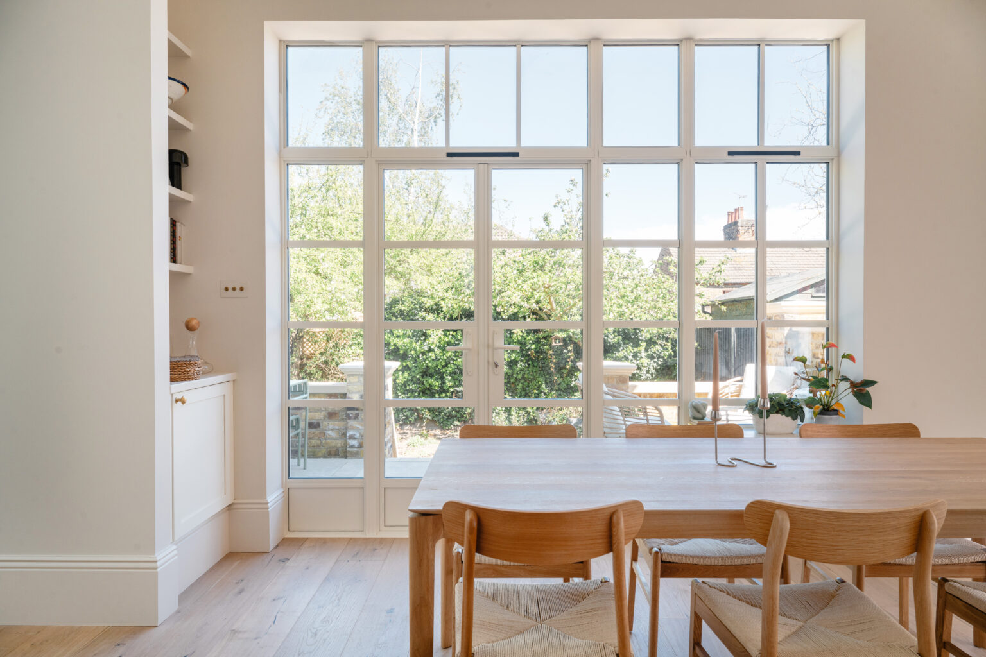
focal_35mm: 25
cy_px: 328
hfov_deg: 71.5
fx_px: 685
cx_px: 493
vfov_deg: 51.3
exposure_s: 1/100
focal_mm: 25
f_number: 10
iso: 320
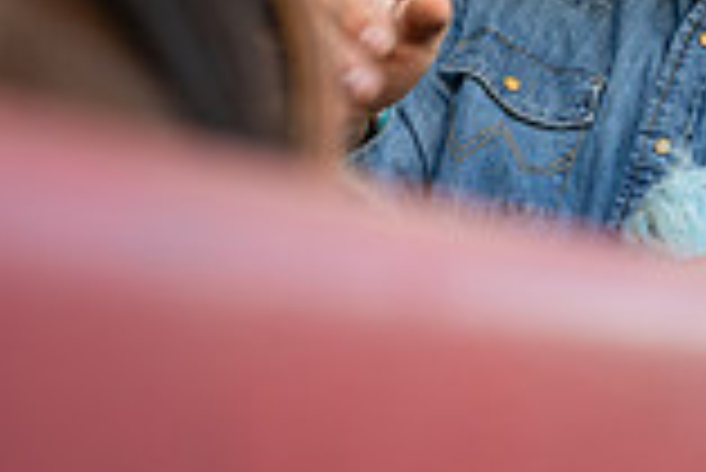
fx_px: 2395
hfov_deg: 16.7
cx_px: 441
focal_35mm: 122
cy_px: 34
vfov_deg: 11.2
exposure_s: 1/500
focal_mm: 33
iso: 400
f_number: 2.8
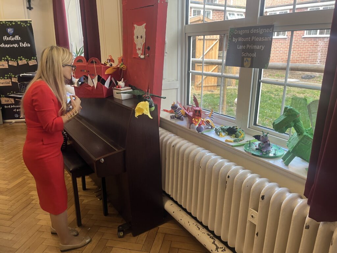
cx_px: 168
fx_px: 253
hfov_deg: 67.3
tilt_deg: -17.8
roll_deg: +0.1
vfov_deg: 53.1
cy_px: 126
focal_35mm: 26
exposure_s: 1/50
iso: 100
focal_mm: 5.1
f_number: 1.6
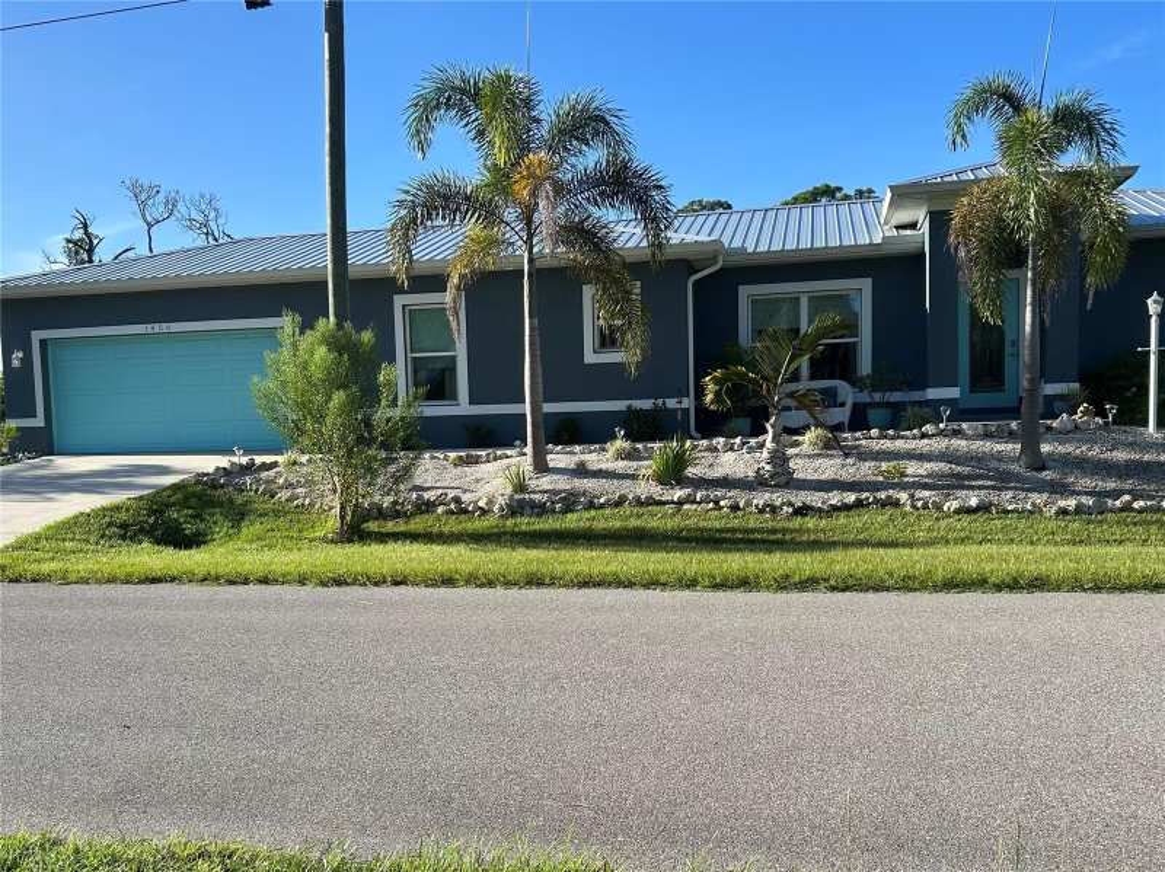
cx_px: 582
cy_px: 436
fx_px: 875
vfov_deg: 53.0
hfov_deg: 67.3
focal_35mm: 26
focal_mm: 5.7
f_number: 1.5
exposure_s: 1/2404
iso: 50
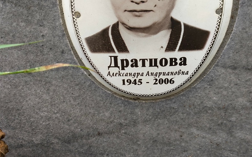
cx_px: 125
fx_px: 371
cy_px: 76
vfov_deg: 24.0
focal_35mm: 54
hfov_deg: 37.5
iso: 80
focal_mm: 4.71
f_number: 1.7
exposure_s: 1/120
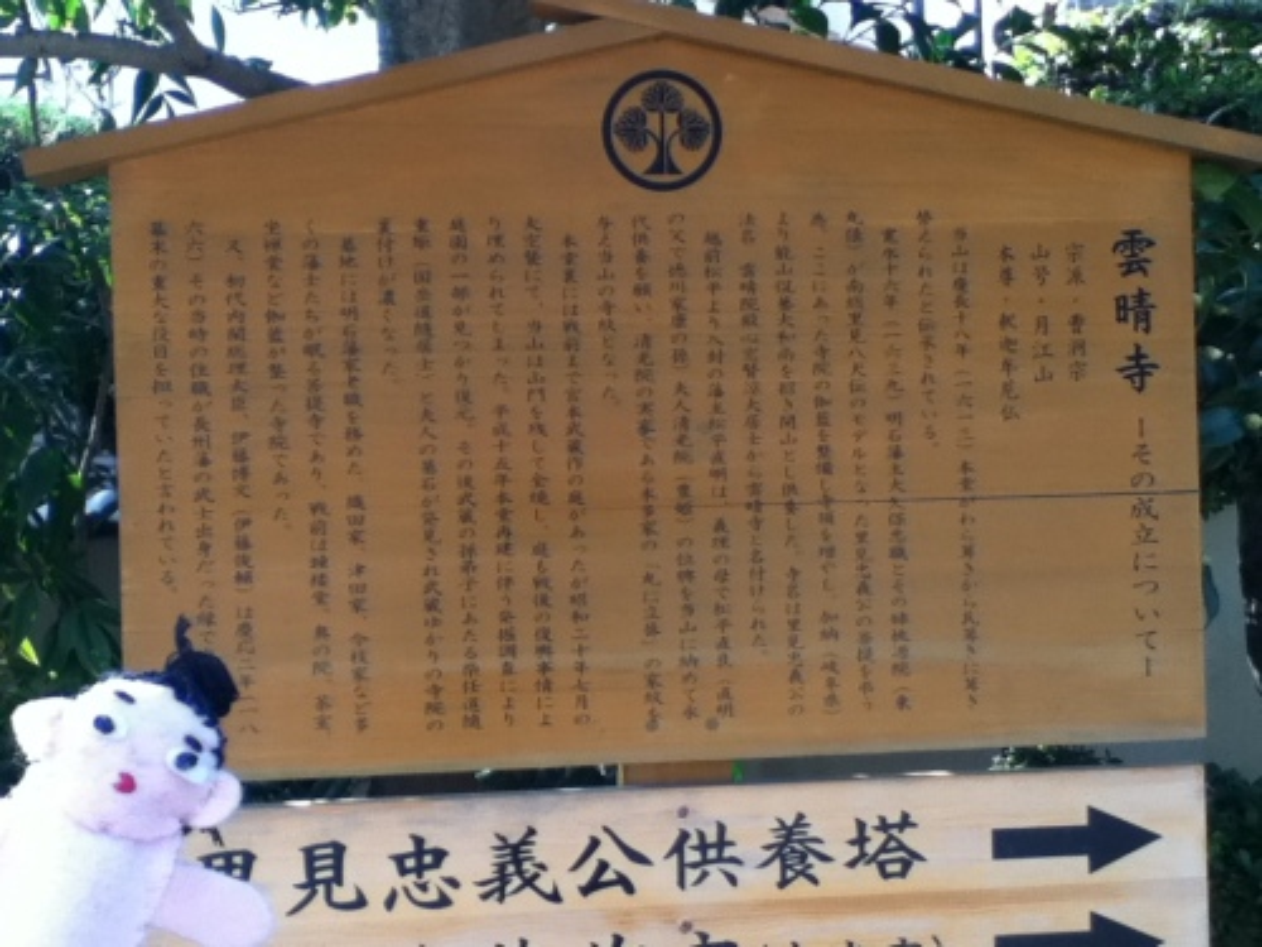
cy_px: 474
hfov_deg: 56.8
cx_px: 631
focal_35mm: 32
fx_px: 1167
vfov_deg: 44.2
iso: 80
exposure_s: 1/156
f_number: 2.4
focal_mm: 3.85
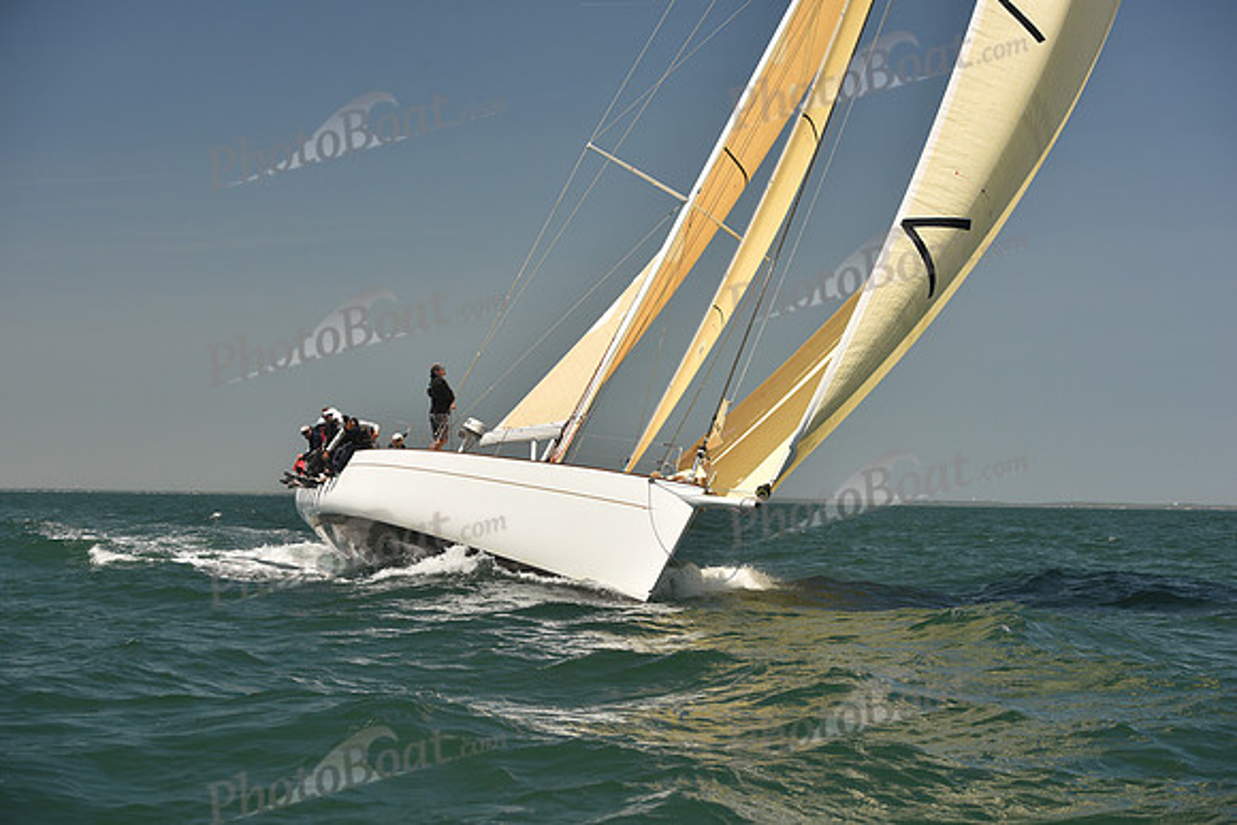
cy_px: 412
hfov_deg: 28.8
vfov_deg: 19.5
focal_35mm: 70
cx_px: 618
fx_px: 2406
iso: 250
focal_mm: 70
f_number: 5.6
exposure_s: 1/800
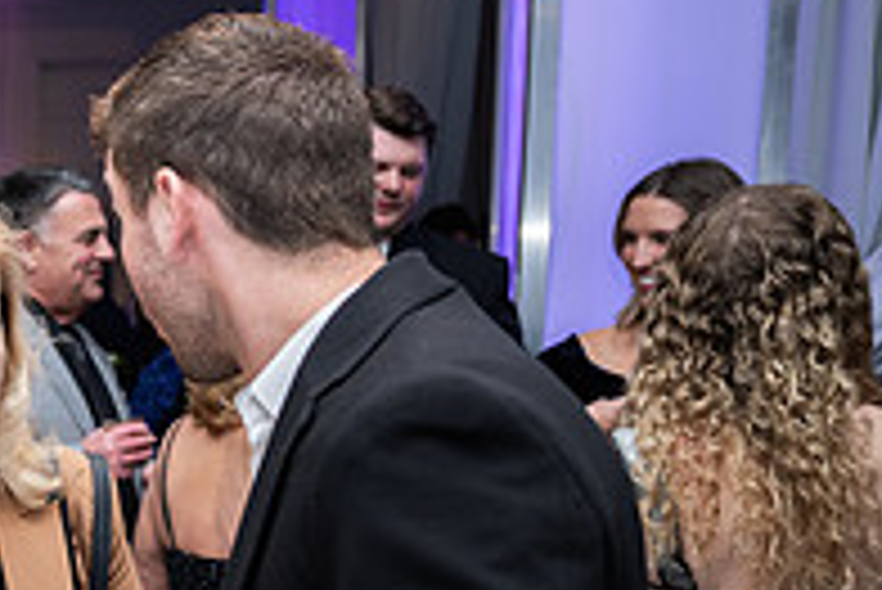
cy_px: 516
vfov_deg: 18.9
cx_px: -392
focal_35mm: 71
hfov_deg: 23.5
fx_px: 1741
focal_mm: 24
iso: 640
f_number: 2.8
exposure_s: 1/200
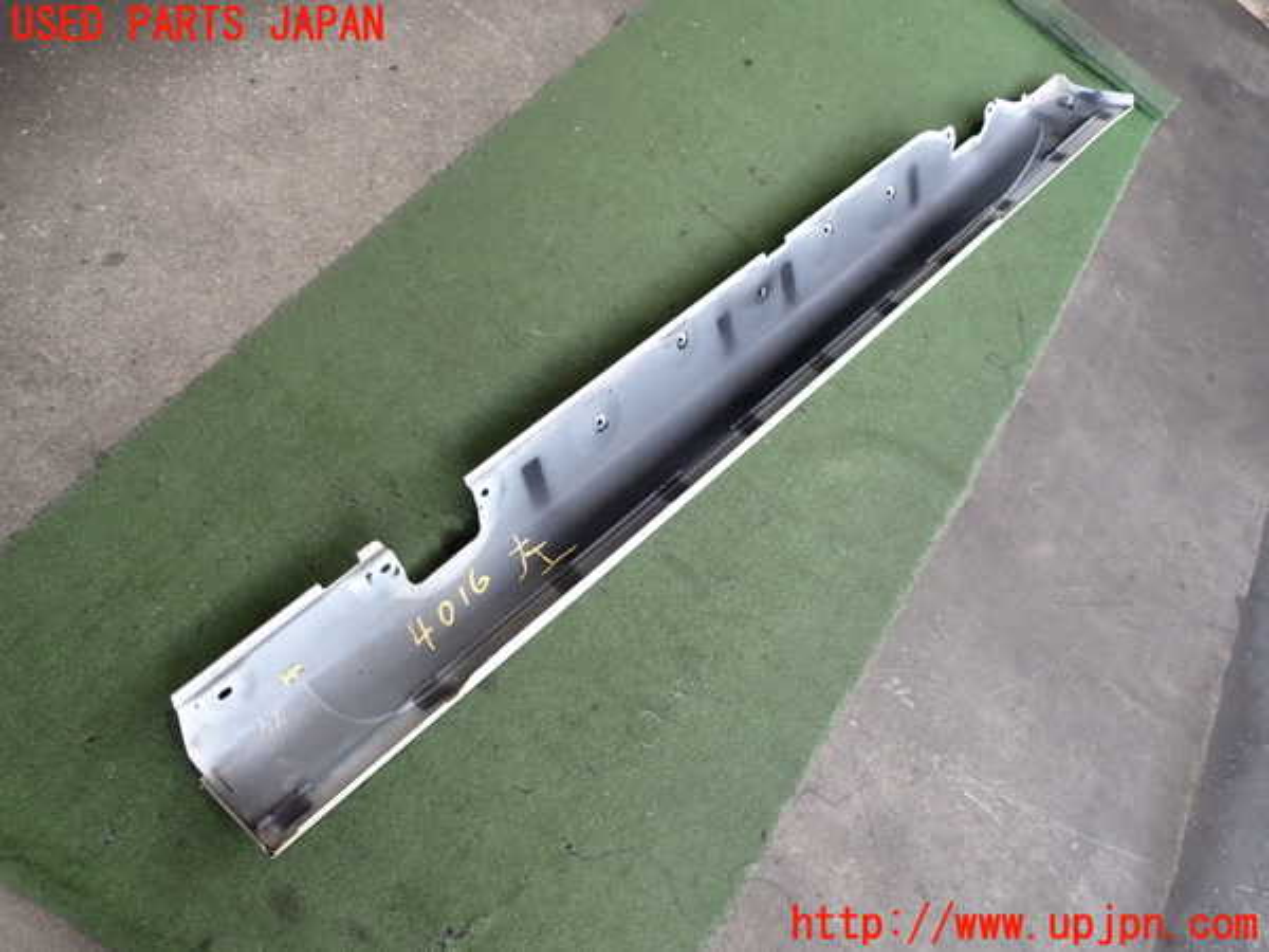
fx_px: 1100
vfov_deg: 46.8
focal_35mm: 30
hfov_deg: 60.0
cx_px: 634
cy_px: 476
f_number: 2.3
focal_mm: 5.4
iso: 160
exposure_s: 1/125
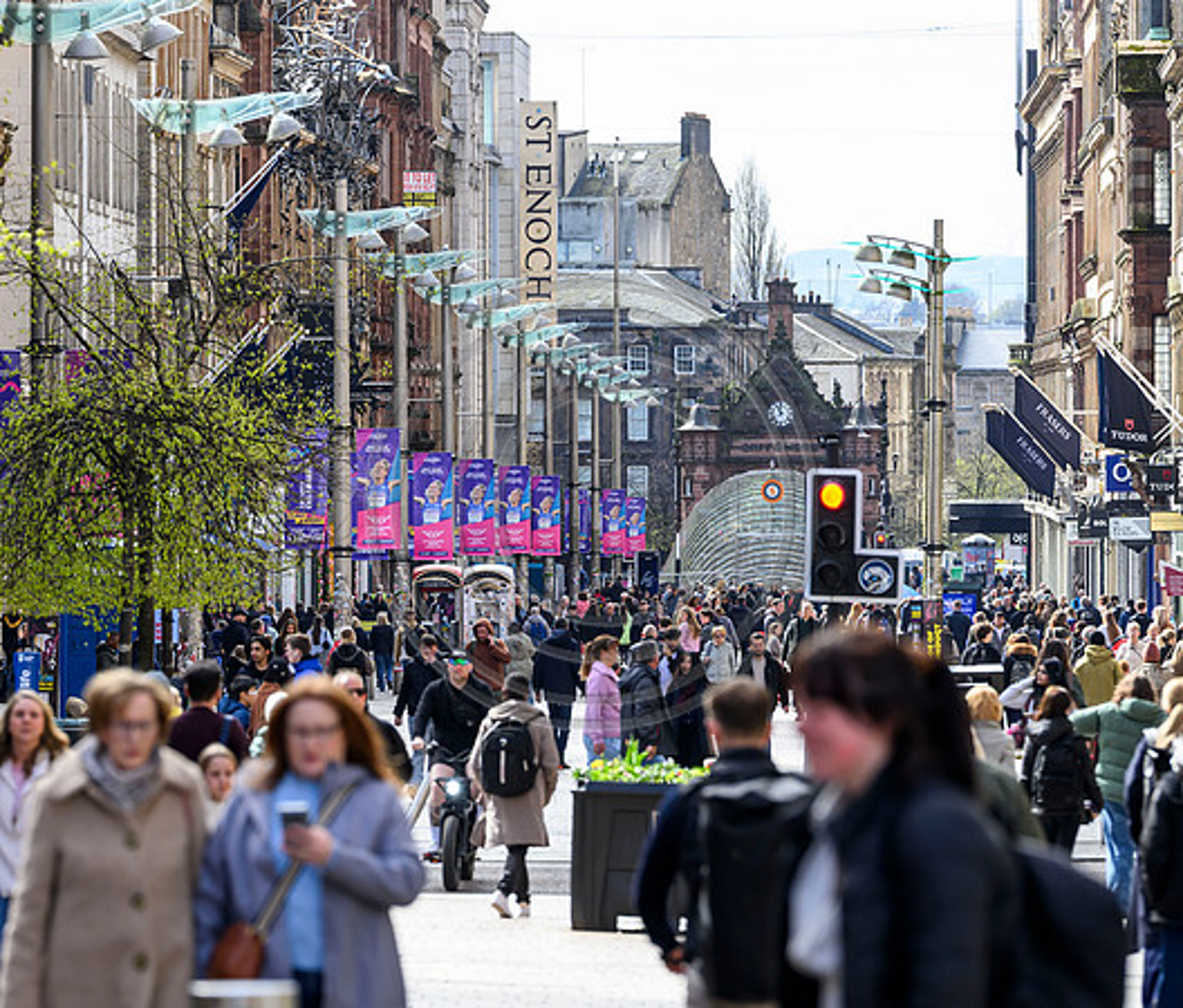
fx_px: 11204
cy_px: 644
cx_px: 481
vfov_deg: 5.2
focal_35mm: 312
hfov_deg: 6.0
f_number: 5.6
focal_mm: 200
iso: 500
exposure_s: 1/500
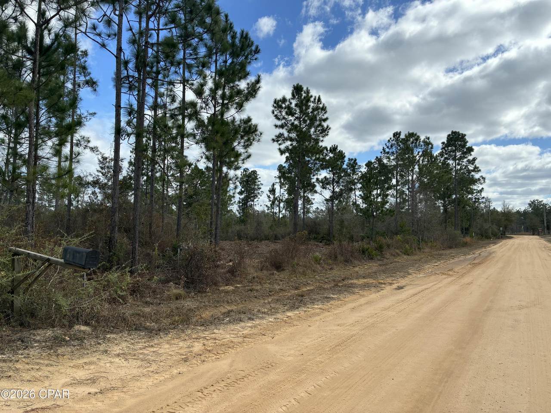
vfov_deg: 53.1
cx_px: 276
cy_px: 206
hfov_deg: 67.3
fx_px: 414
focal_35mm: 26
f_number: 1.64
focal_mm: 4.2
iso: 25
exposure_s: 1/1613
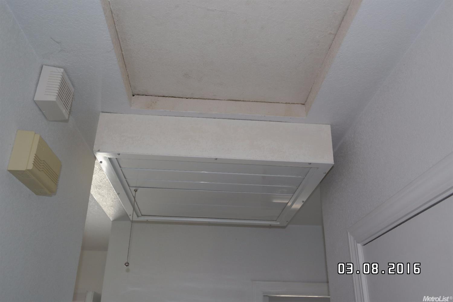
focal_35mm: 33
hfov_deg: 57.2
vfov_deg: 40.0
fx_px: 415
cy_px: 151
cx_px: 226
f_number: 4
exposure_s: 1/40
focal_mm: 22
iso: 400
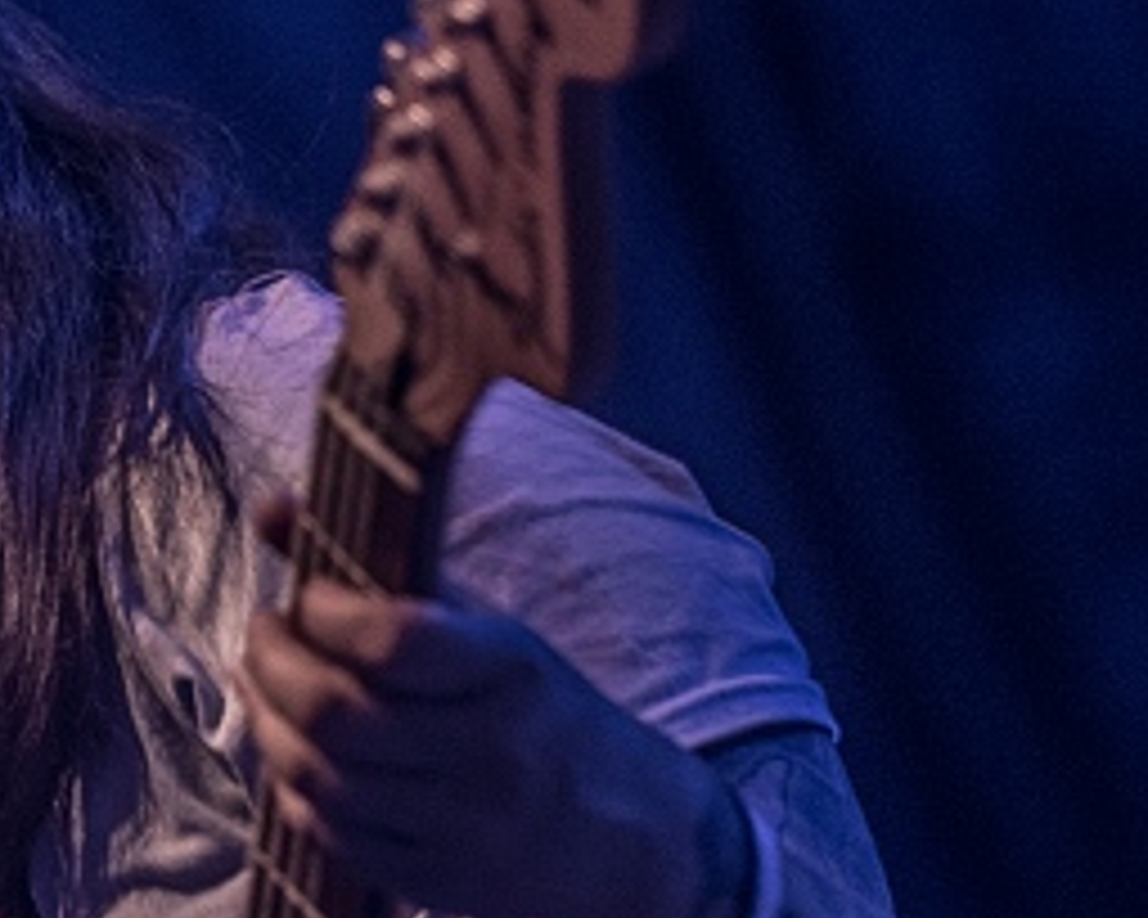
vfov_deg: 2.0
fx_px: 26977
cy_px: 540
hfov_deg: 2.4
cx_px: -383
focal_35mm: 794
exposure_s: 1/100
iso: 1600
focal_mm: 200
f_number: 2.8
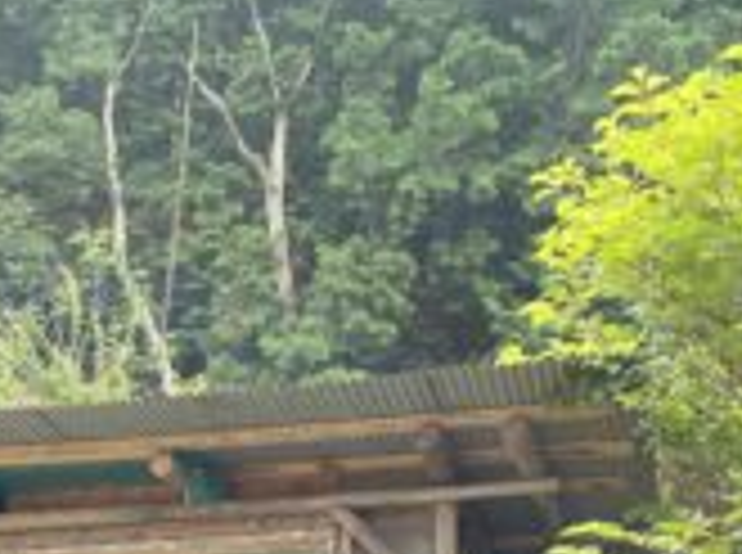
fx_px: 1690
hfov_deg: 24.1
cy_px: 817
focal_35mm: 79
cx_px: 72
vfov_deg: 16.9
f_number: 1.8
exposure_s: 1/623
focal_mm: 4.25
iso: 32
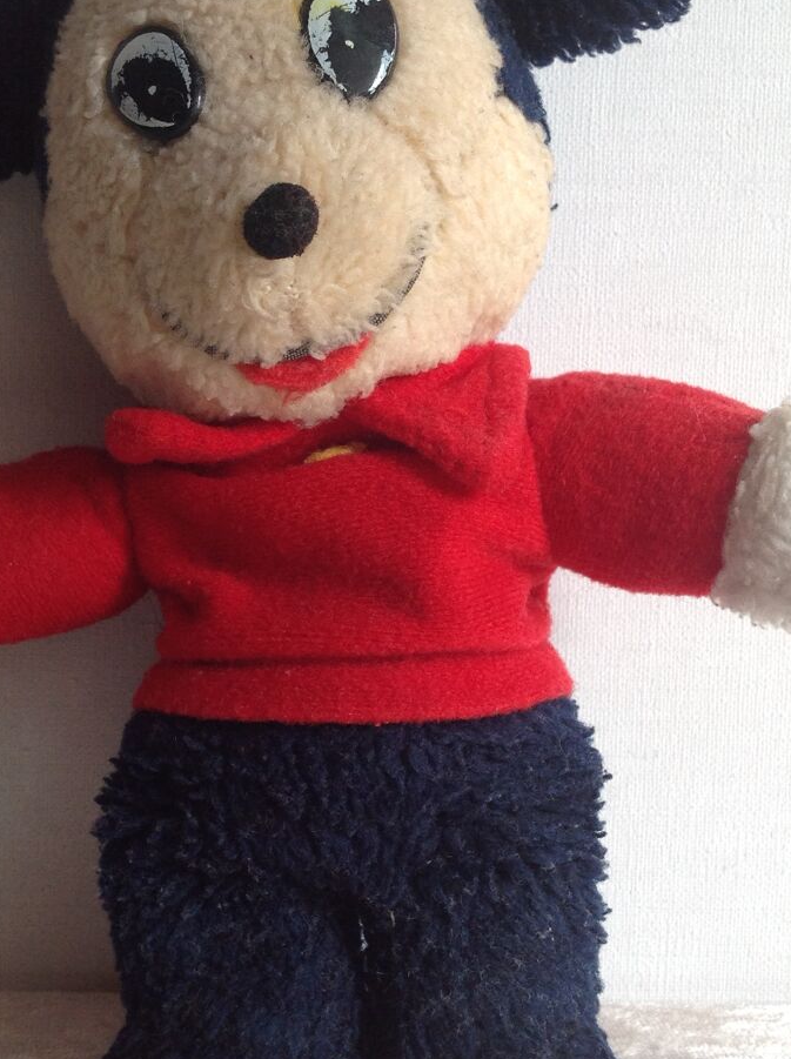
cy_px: 517
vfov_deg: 36.9
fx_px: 1588
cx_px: 316
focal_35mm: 52
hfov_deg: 27.9
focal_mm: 4.28
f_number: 2.4
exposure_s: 1/120
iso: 100
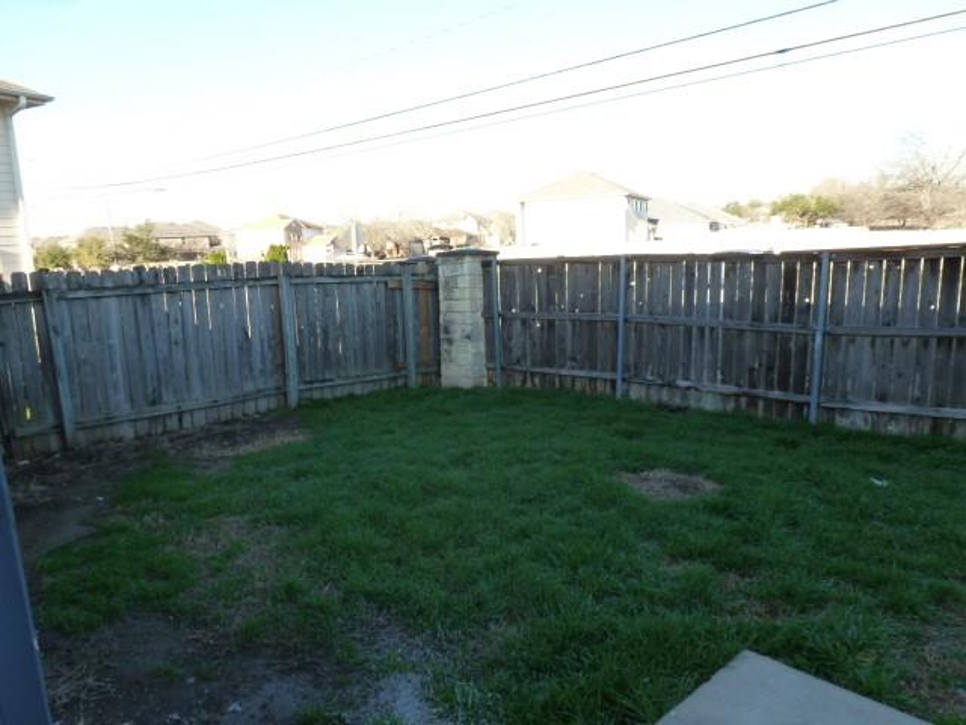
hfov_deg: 71.6
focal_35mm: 24
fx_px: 670
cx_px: 483
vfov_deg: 56.8
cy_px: 362
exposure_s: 1/100
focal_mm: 4.3
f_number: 4
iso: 160
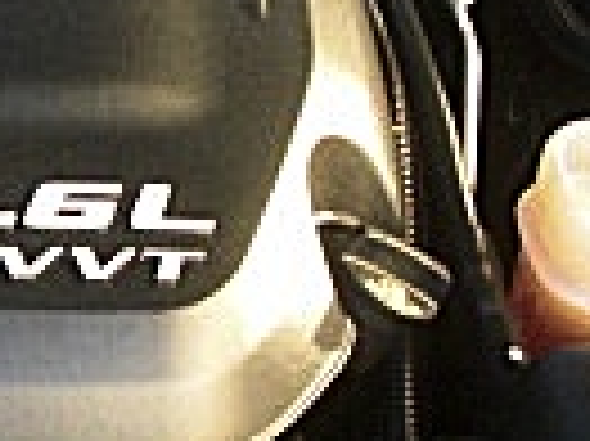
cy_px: 288
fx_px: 2997
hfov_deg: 10.7
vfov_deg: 8.4
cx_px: -387
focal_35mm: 176
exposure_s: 1/125
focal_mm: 6.3
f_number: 2.8
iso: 400
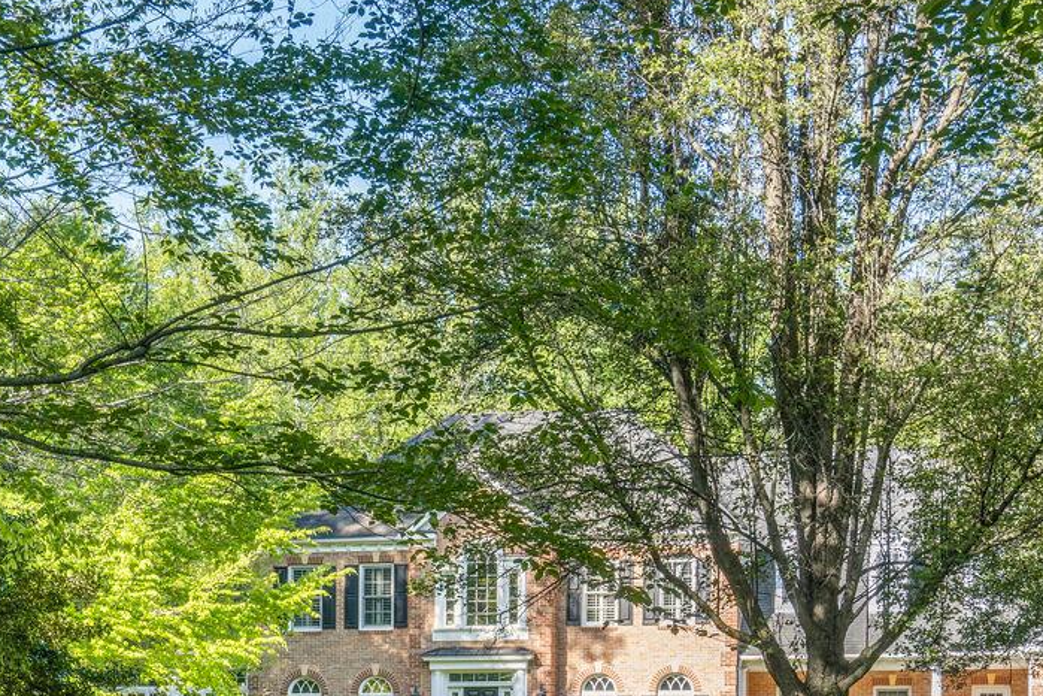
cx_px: 288
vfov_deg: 15.2
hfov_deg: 22.7
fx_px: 2578
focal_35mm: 89
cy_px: 602
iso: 200
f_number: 9
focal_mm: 36
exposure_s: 1/60
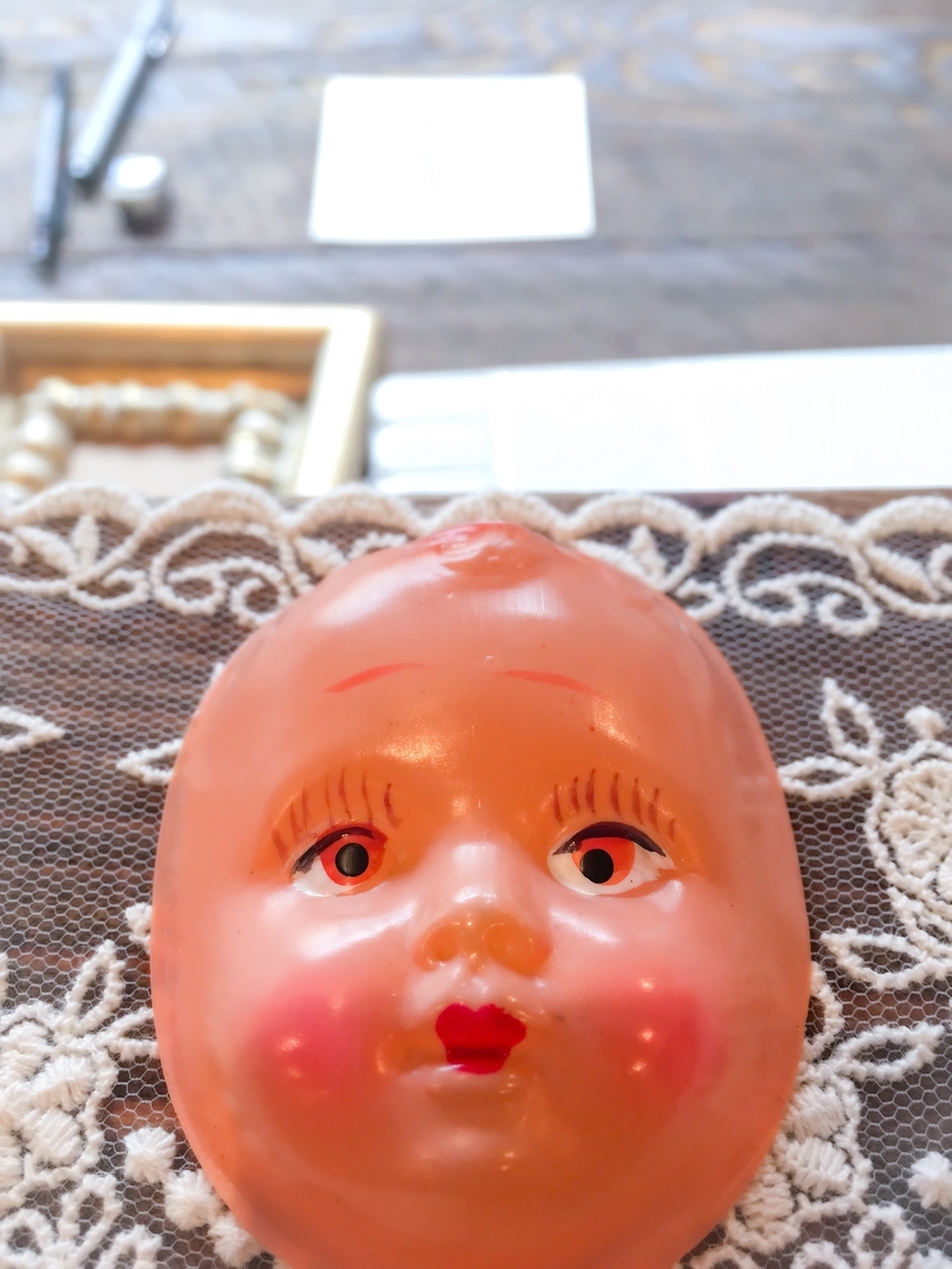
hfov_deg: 48.2
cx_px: 476
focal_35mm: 29
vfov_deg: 61.7
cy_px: 634
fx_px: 1063
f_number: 2.2
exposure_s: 1/30
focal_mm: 4.15
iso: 80
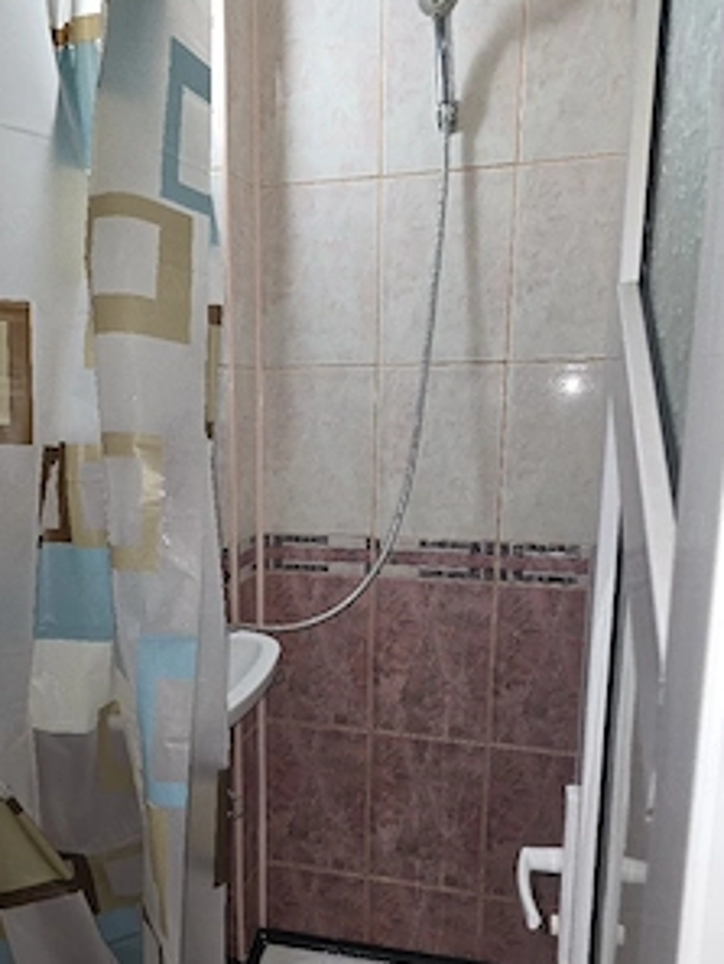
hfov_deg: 44.9
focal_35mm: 31
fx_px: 864
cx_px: 247
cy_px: 575
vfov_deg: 57.9
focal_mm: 6.3
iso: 100
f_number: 1.7
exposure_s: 1/50.3
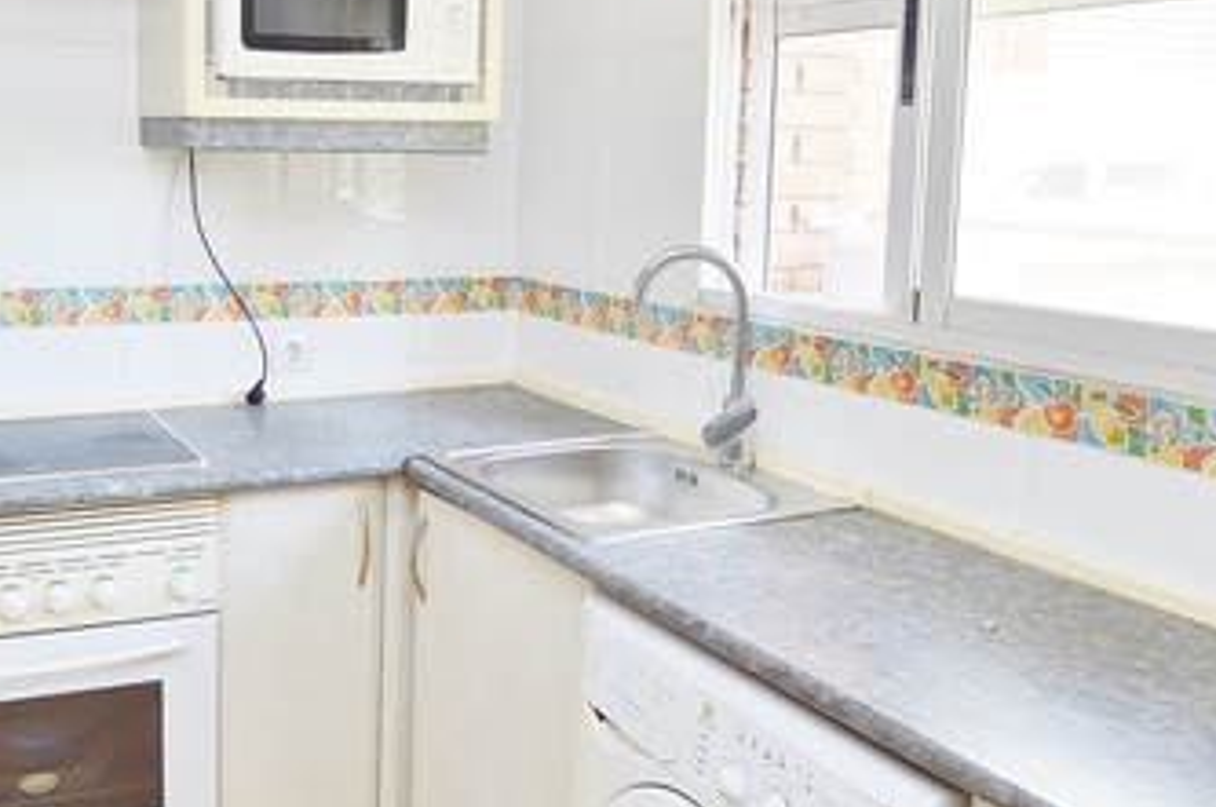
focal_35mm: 36
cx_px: 288
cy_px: 327
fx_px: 1214
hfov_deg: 50.7
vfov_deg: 36.6
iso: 400
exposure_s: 1/125
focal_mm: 10
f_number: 5.6
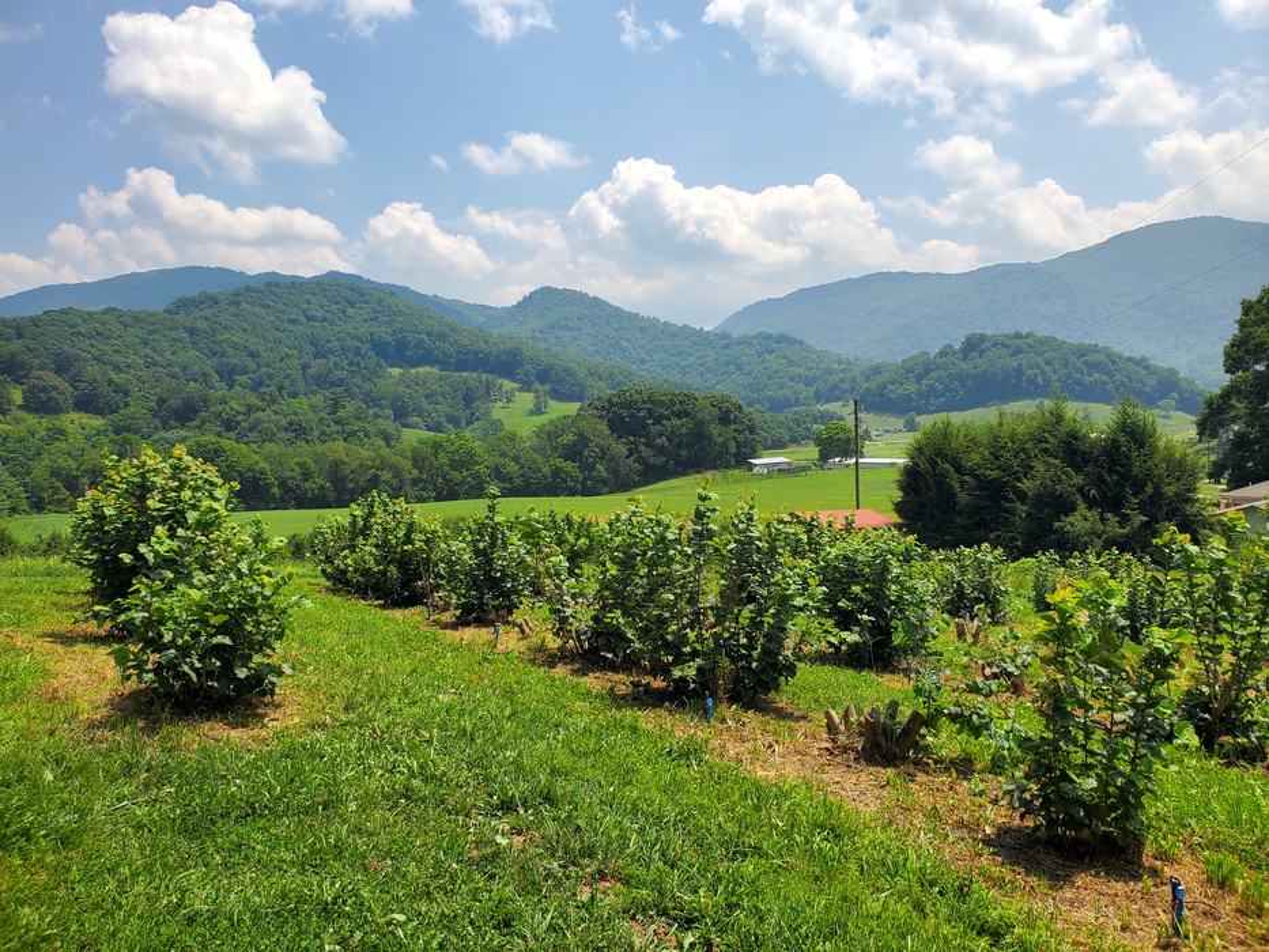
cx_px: 634
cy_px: 476
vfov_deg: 53.1
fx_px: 953
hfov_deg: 67.3
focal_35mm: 26
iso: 50
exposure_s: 1/1618
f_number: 2.4
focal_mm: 4.3
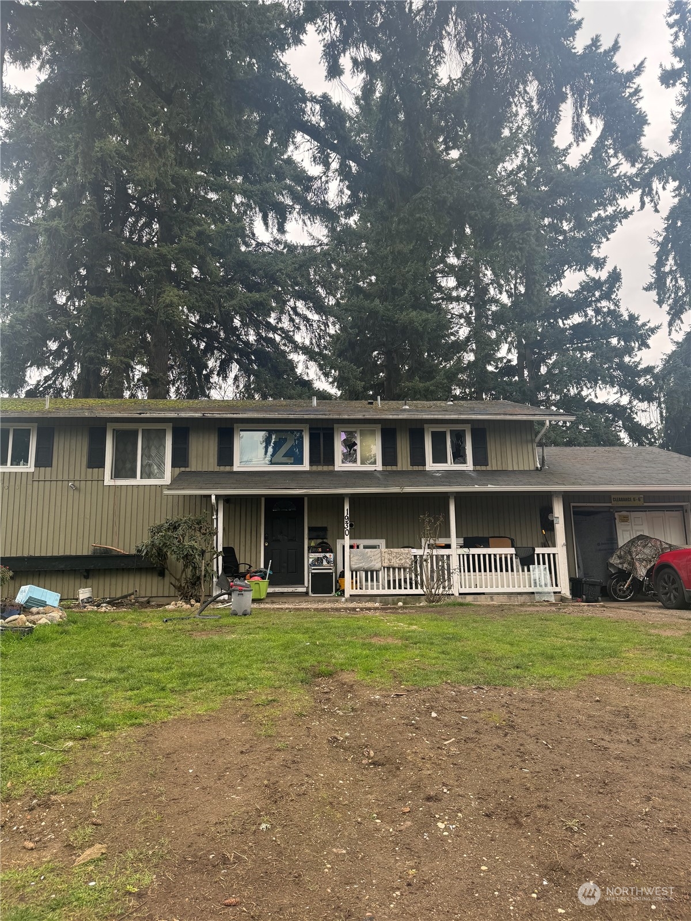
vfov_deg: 71.6
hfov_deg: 56.8
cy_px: 460
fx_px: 639
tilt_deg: +11.2
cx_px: 346
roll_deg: +0.6
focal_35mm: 24
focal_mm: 6.86
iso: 80
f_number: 1.78
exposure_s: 1/169
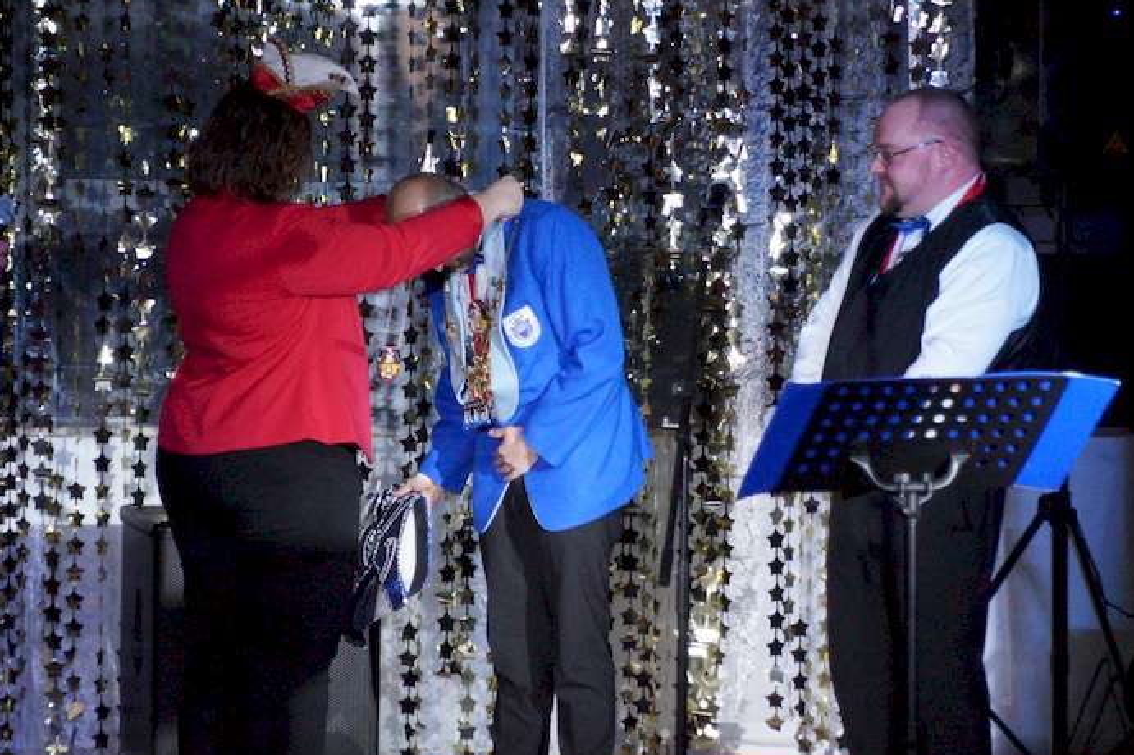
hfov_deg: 12.3
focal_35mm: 167
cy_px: 282
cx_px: 525
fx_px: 5250
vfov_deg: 8.2
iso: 3200
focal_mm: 75
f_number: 5.6
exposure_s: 1/125
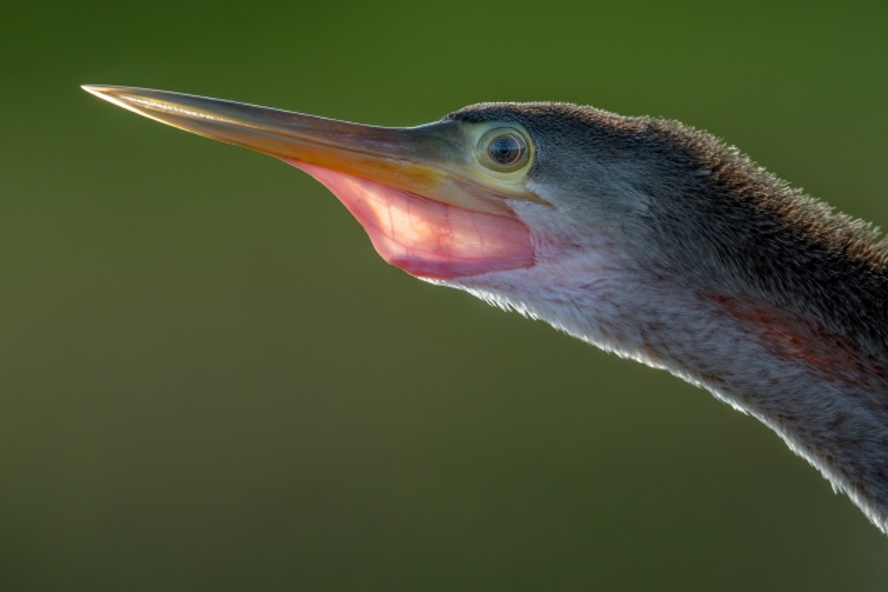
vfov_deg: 1.2
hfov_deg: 1.7
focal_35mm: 1191
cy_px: 277
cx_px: 485
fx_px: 29369
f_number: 11
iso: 2500
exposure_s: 1/1250
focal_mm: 959
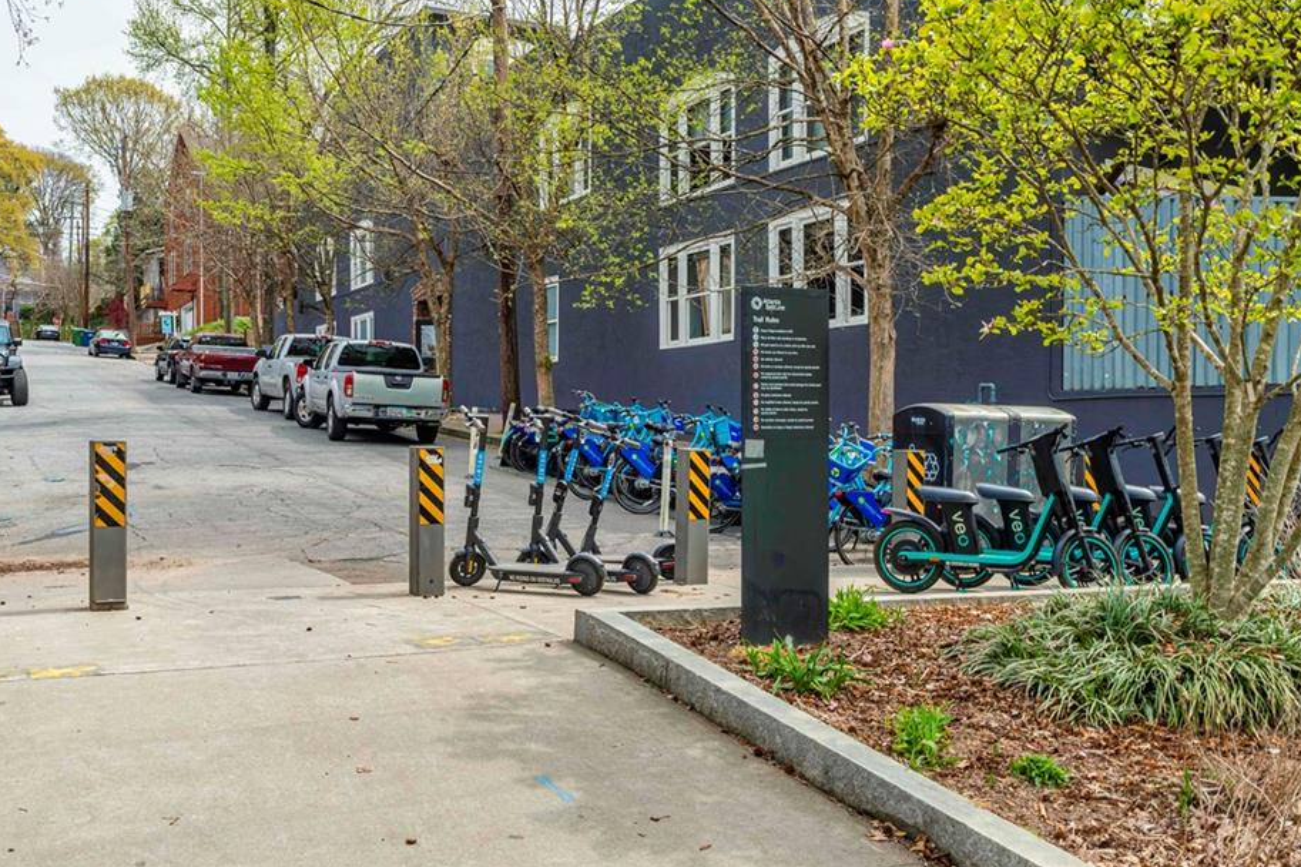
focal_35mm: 37
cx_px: 648
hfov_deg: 51.9
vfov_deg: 35.9
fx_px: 1337
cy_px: 445
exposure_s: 1/100
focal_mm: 33
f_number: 10
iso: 80
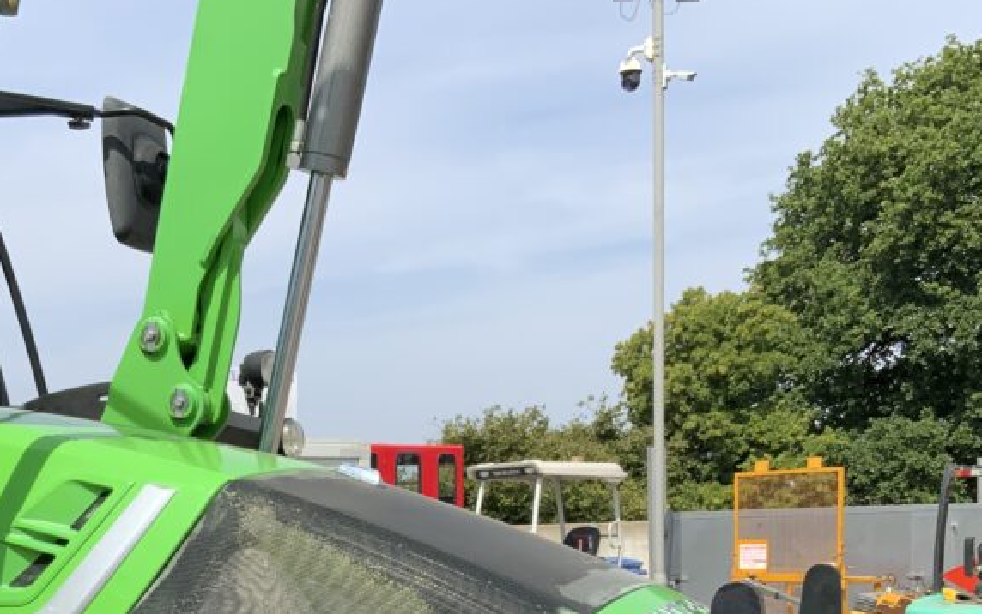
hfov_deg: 36.5
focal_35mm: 55
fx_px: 1473
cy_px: 633
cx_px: 326
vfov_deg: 22.5
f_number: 1.8
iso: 16
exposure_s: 1/1786
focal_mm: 3
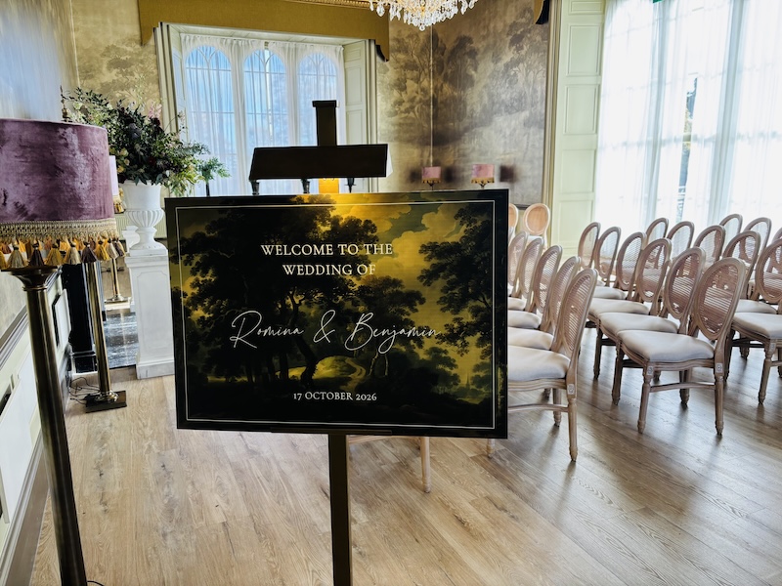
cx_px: 391
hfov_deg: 67.3
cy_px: 293
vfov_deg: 53.1
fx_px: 587
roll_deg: +0.8
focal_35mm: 26
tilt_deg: -12.8
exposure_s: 1/100
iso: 40
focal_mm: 5.96
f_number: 1.6
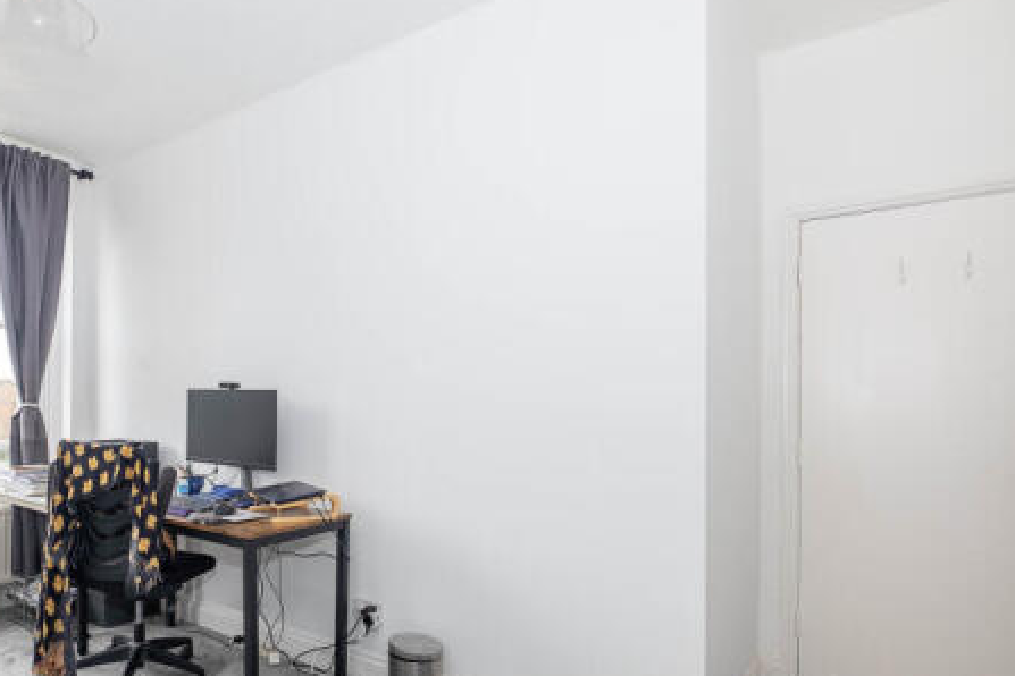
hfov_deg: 74.0
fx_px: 620
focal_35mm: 22
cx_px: 276
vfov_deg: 57.0
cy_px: 389
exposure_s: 1/40
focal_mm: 10
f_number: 5.6
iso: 400
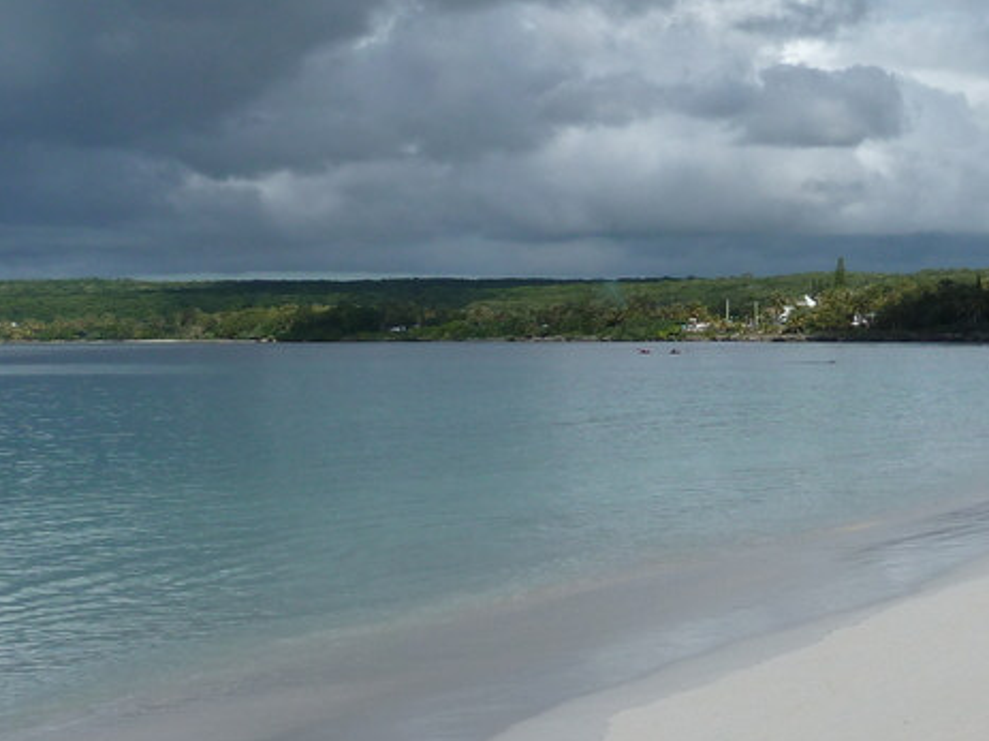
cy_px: 429
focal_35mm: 96
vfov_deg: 15.4
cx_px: 989
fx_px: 2742
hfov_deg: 19.8
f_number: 3.6
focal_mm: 6.1
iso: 80
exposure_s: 1/1300
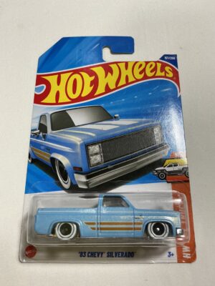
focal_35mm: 29
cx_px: 108
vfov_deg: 61.7
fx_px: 240
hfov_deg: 48.2
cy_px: 143
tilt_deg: -71.8
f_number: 1.8
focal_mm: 3
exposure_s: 1/60
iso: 125
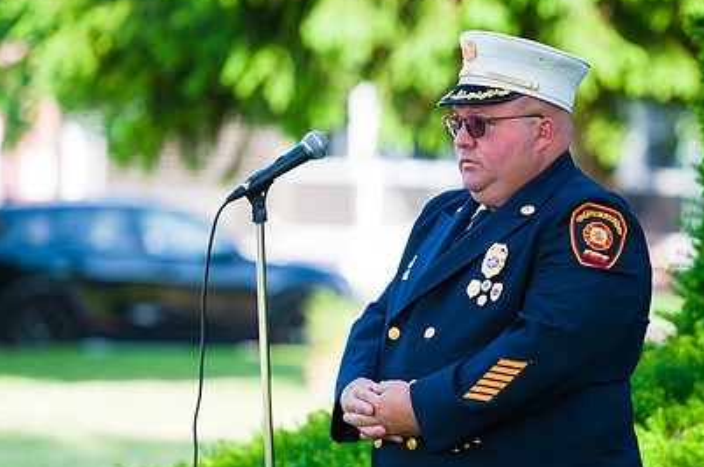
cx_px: 445
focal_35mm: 231
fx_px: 4512
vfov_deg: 5.9
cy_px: 255
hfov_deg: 8.9
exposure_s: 1/800
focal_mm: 160
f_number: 3.2
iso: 200
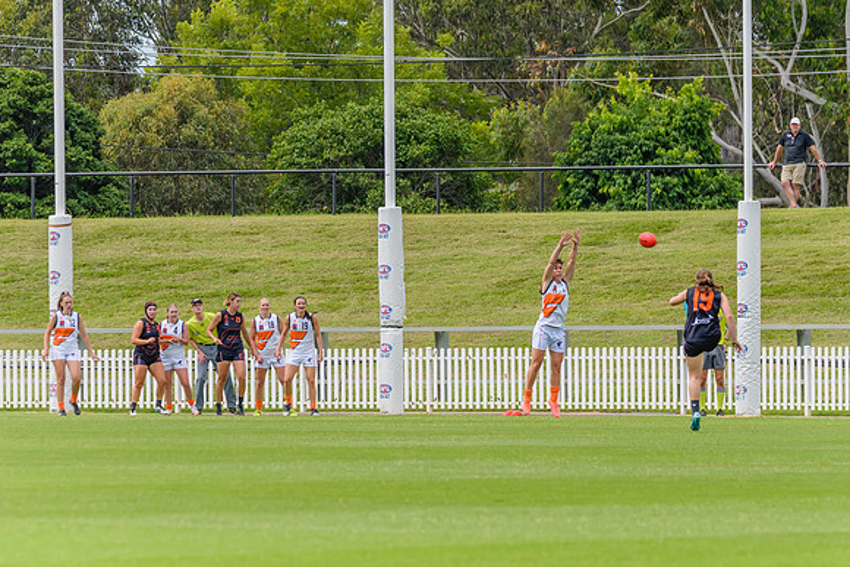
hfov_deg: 6.4
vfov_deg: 4.2
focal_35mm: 324
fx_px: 7655
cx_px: 465
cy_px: 257
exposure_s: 1/1600
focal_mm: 260
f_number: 9
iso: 800
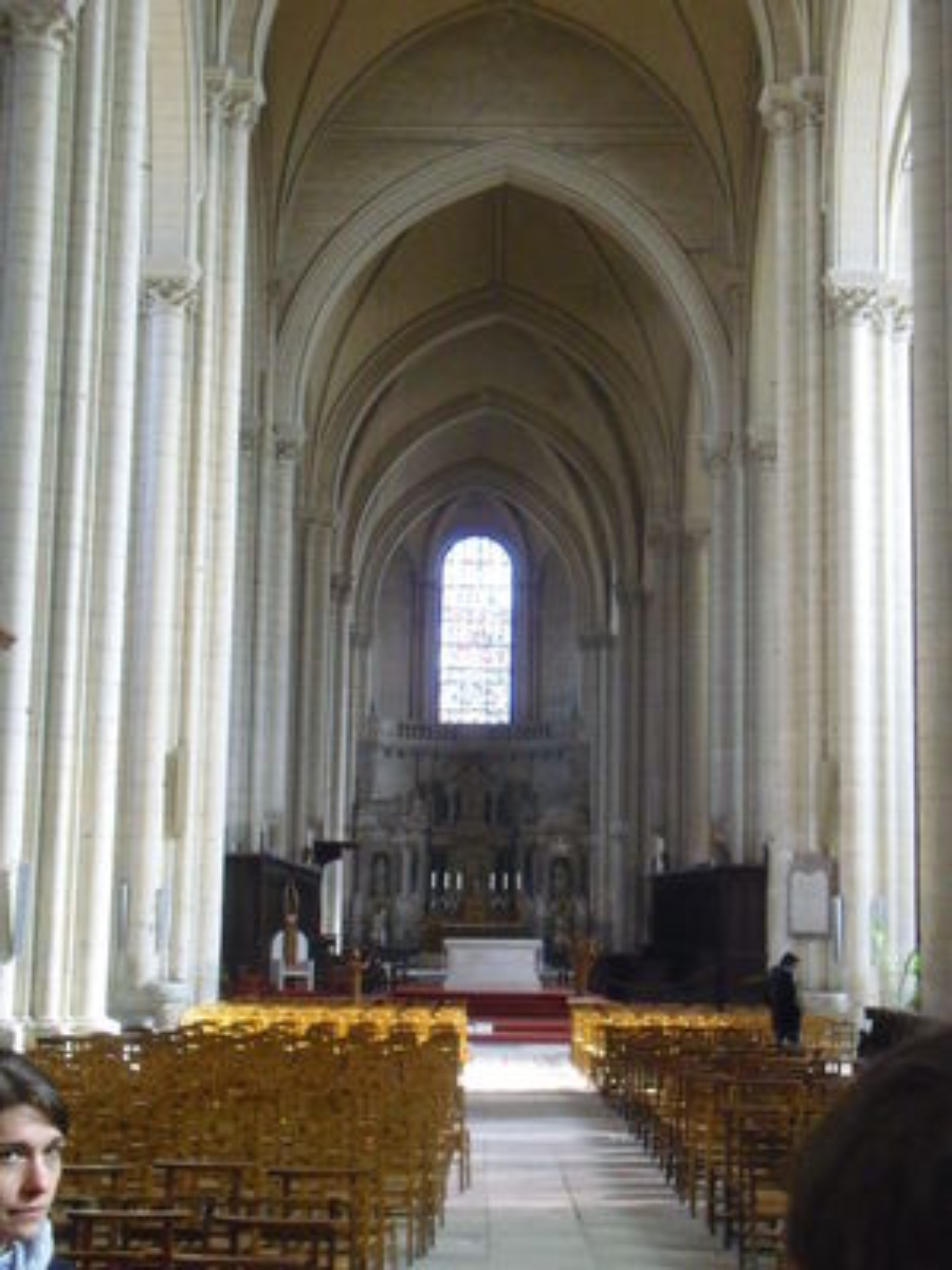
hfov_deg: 26.6
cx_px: 476
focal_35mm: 55
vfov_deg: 34.9
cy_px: 635
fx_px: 2017
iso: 400
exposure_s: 1/20
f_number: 3.7
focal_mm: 9.3
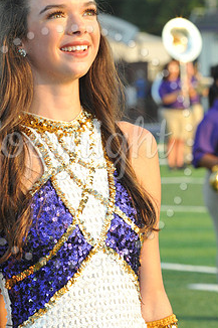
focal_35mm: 302
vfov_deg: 6.8
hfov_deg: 4.5
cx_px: 72
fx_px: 2746
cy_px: 145
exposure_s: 1/250
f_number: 13
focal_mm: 170
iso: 1600
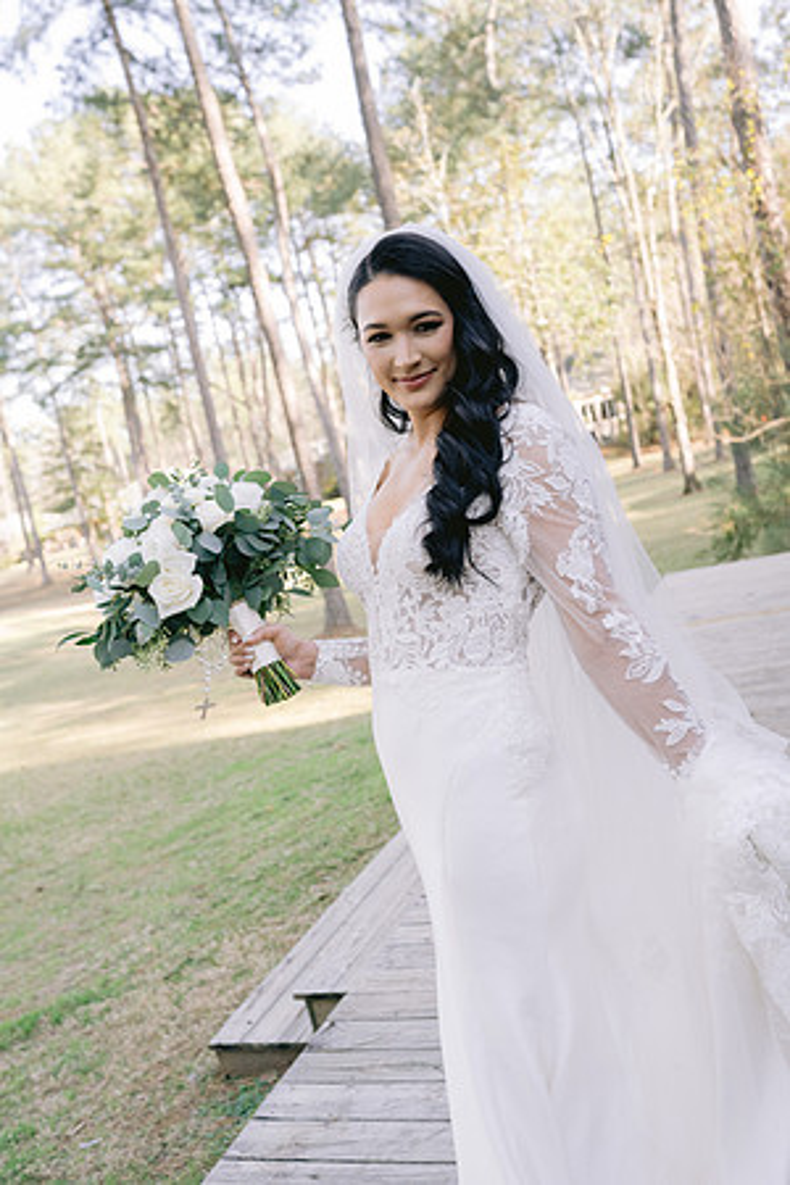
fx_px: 1152
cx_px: 395
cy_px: 592
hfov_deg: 37.9
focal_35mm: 35
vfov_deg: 54.4
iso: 400
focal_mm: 35
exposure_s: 1/200
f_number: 4
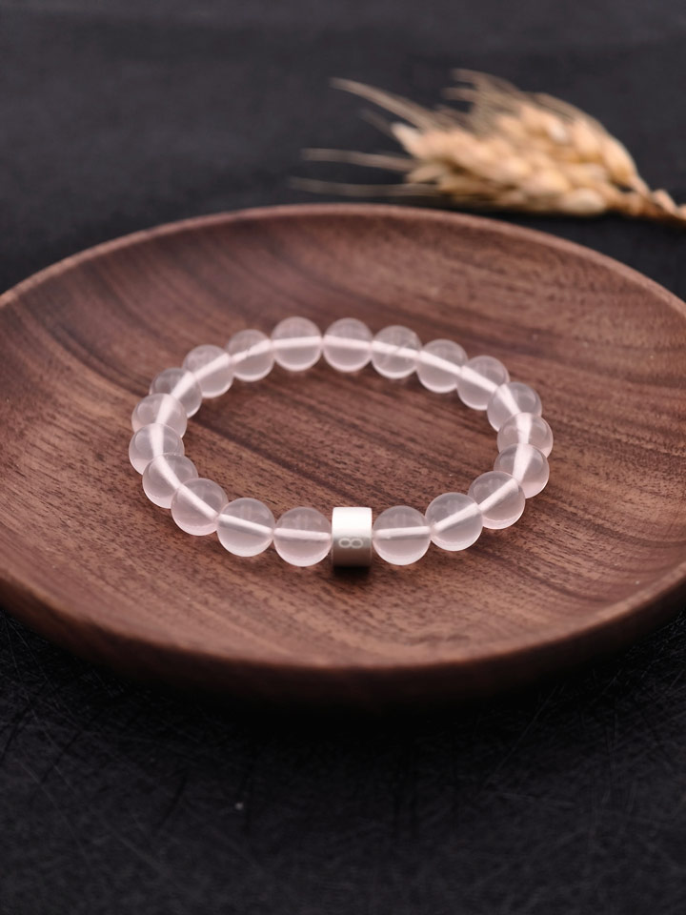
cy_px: 458
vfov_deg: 23.0
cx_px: 343
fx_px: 2246
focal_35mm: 85
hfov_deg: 17.4
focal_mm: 22.48
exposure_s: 1/400
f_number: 2.67
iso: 200
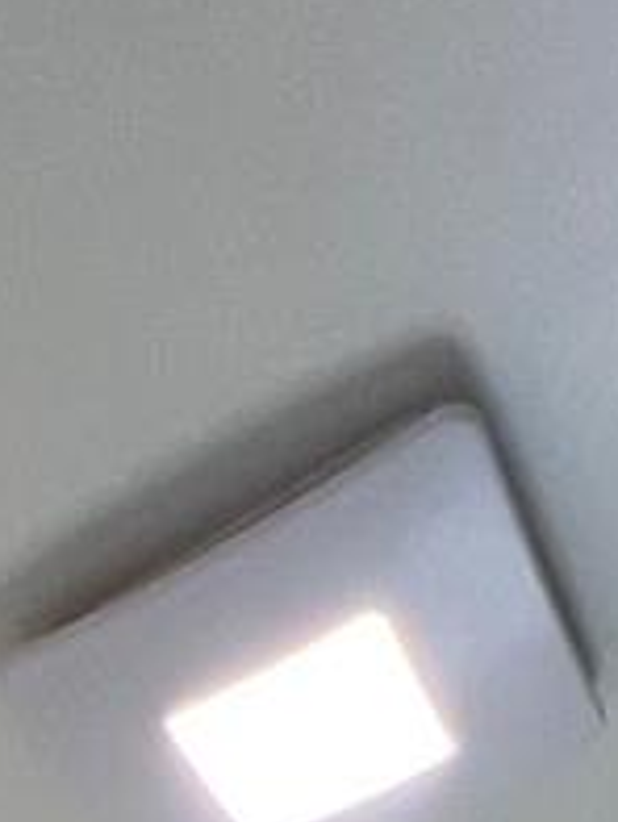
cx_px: -150
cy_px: 2278
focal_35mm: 79
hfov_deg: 17.7
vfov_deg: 12.7
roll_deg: +3.2
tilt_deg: -0.2
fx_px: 1878
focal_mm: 1.57
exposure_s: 1/120
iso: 80
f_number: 1.8
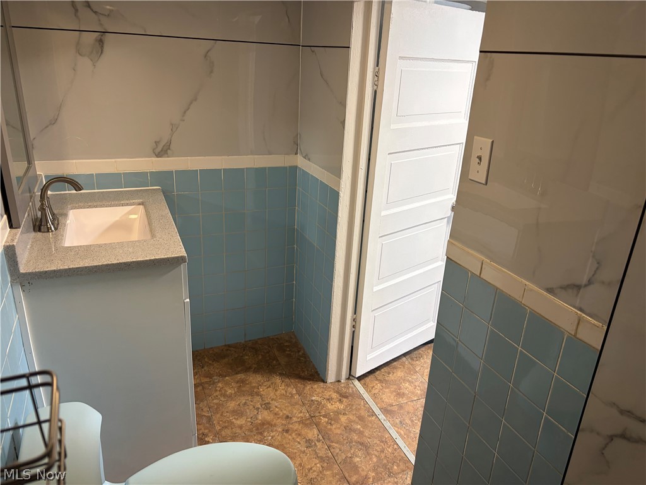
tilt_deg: -20.4
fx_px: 485
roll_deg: -2.9
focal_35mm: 26
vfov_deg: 53.1
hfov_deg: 67.3
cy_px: 242
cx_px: 323
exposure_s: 1/60
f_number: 1.6
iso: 125
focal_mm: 5.96
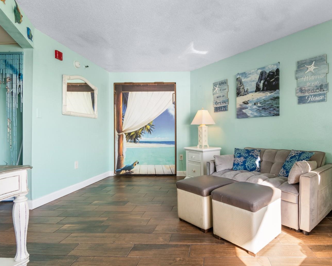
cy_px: 135
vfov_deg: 68.1
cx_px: 205
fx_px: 197
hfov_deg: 79.1
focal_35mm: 20
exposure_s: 1/3
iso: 100
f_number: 4.8
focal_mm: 11.5
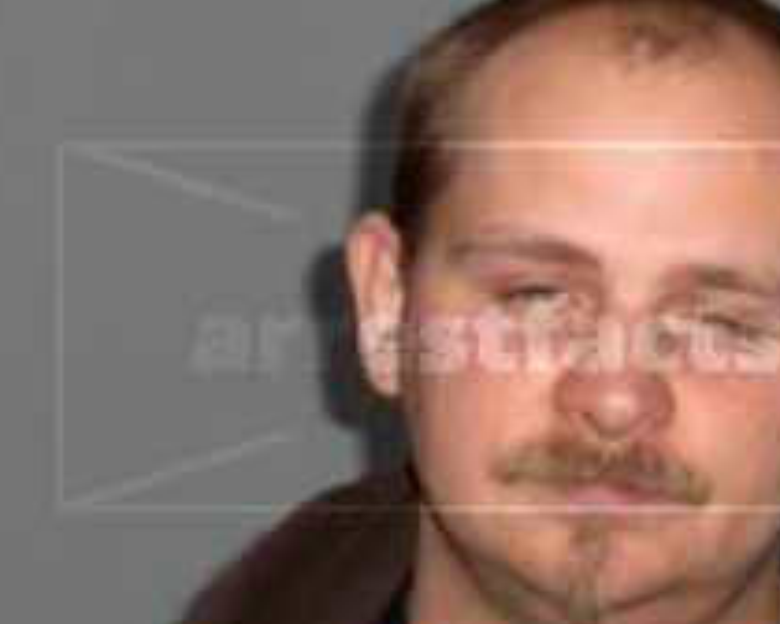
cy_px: 329
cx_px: 615
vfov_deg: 9.5
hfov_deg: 11.9
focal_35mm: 162
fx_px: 3740
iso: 59
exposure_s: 1/125
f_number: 4
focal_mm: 20.7
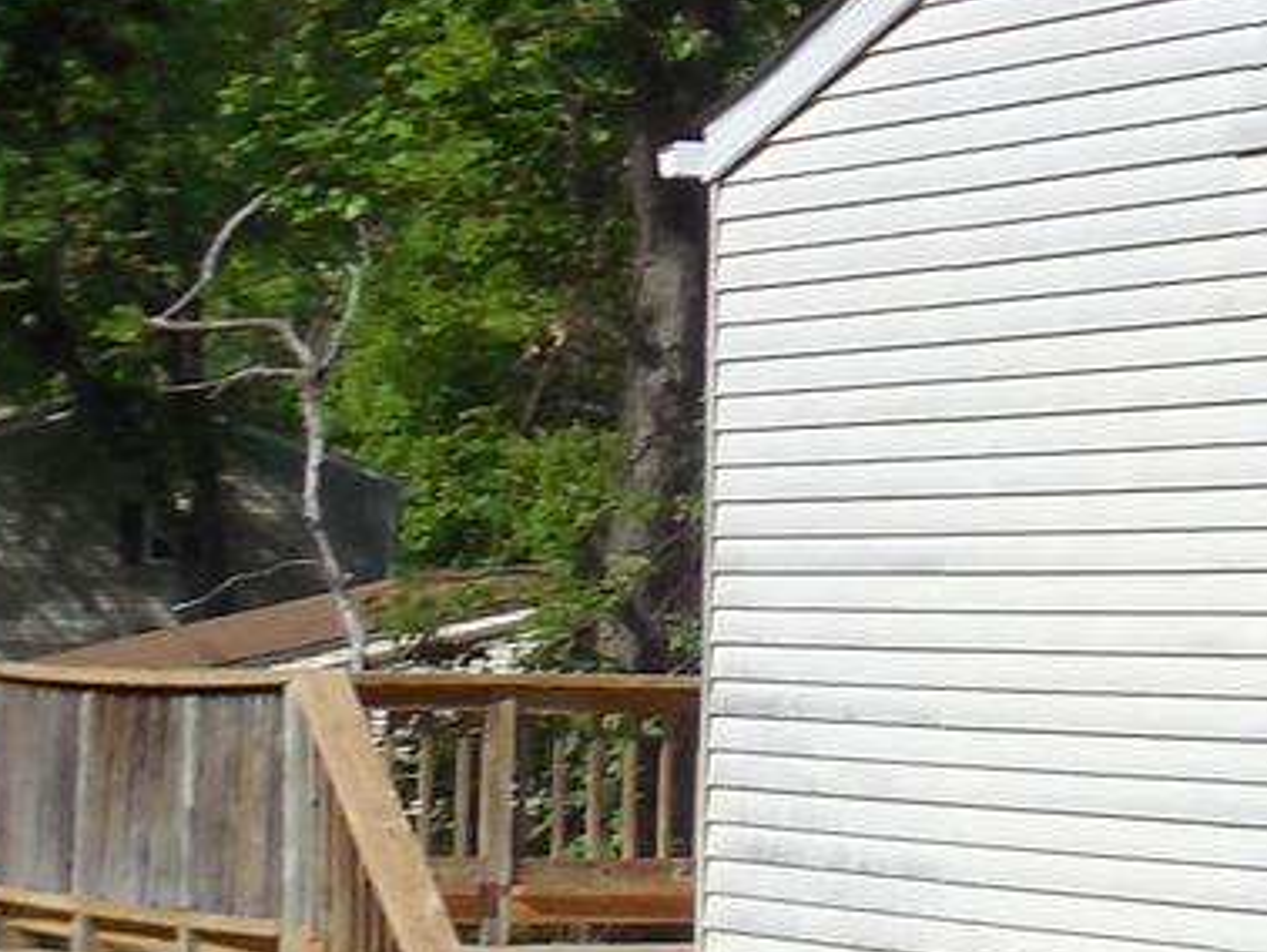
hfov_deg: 9.7
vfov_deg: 8.1
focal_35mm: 184
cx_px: 2849
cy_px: 329
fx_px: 6739
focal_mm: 6.1
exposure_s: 1/1600
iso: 125
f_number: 3.4
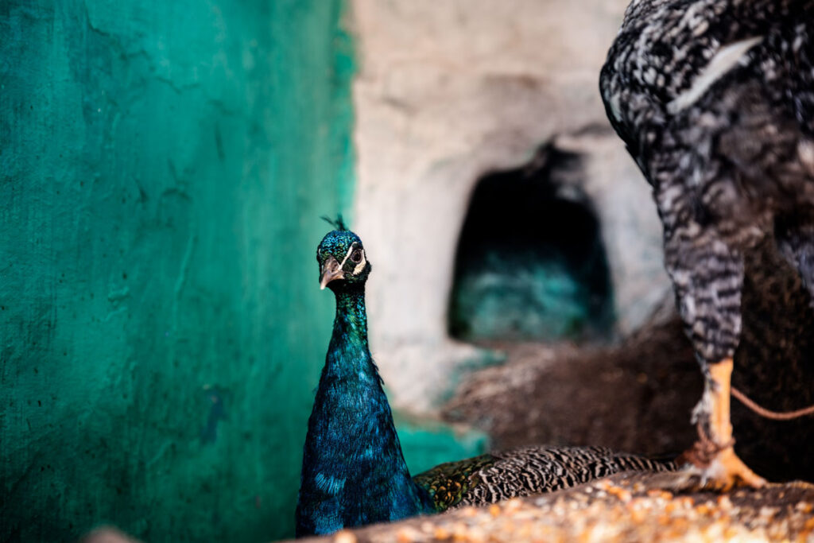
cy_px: 272
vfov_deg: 19.5
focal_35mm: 70
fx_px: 1583
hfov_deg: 28.8
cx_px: 407
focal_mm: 70
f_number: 2.8
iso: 200
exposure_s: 1/80
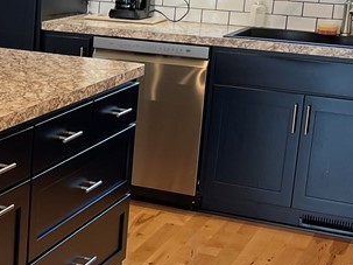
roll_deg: -2.4
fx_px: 897
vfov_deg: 16.8
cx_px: -22
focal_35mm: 88
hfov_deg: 21.3
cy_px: 131
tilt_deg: -13.1
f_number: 1.6
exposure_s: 1/120
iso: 125
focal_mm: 5.1
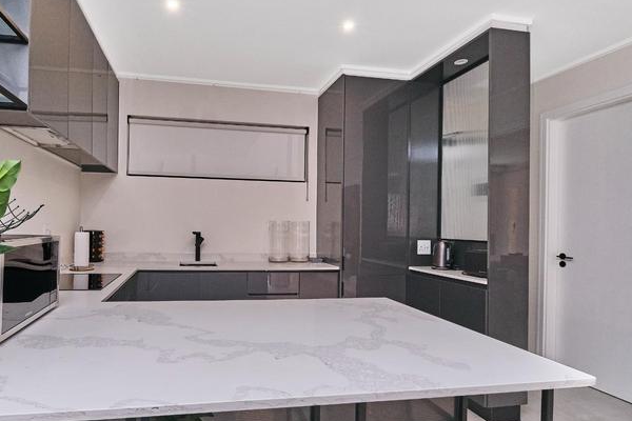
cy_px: 225
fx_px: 351
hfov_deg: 83.0
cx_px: 253
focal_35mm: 20
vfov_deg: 61.9
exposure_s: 1/50
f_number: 8
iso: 800
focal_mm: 10
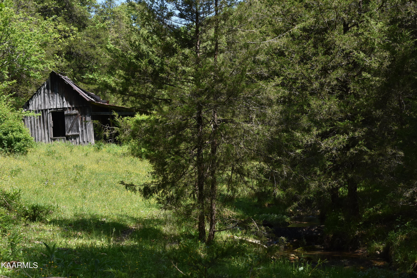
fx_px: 903
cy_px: 139
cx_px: 208
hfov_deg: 26.0
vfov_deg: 17.5
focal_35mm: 78
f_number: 8
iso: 450
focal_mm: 52
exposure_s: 1/500
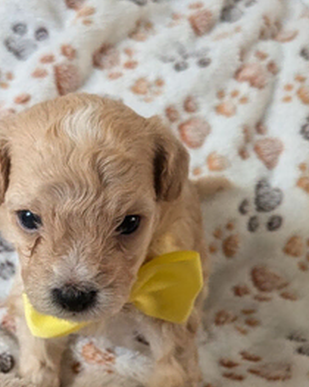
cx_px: 113
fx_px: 481
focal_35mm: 42
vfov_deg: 42.2
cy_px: 302
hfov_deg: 35.4
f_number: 1.7
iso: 496
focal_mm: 4.53
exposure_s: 1/100
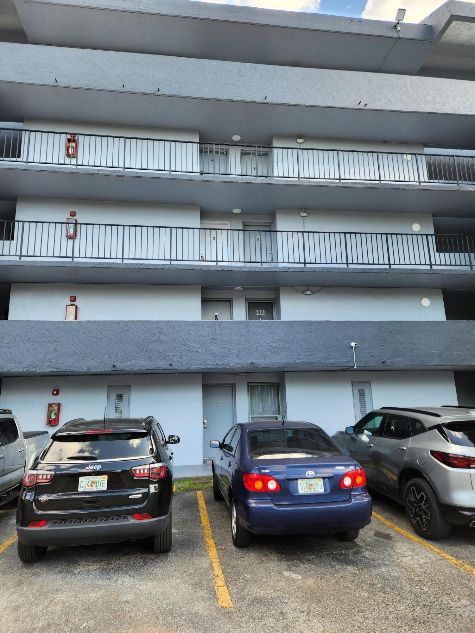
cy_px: 316
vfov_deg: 73.9
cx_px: 238
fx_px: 421
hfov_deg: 58.9
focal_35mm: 23
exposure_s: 1/180
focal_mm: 5.4
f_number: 1.8
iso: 25
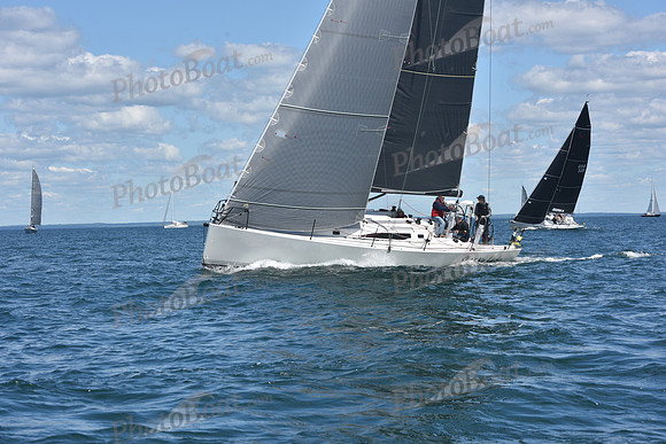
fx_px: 1850
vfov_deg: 13.7
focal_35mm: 100
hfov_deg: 20.4
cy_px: 222
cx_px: 333
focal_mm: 100
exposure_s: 1/800
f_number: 10
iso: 250
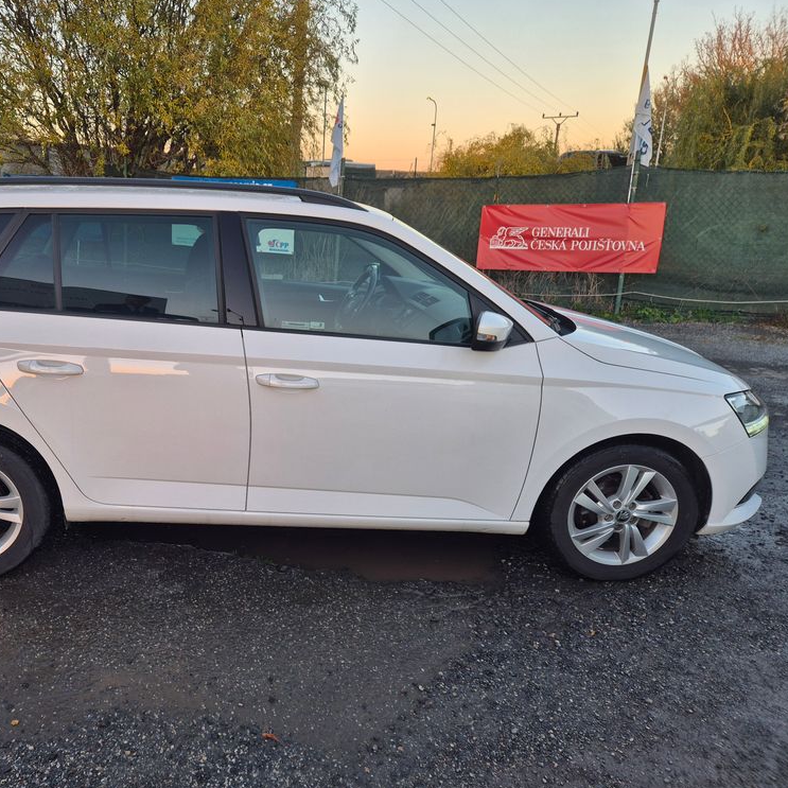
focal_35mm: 28
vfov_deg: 57.3
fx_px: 721
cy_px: 395
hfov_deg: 56.0
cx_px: 257
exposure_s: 1/180
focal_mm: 5.4
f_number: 1.8
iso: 32
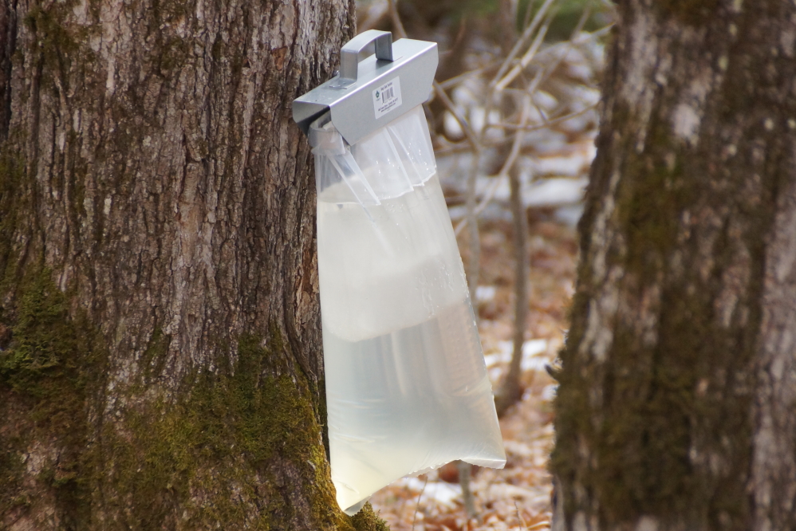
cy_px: 266
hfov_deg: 5.5
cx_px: 398
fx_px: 8294
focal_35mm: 375
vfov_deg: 3.7
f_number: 6.3
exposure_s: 1/400
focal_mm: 250
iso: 800
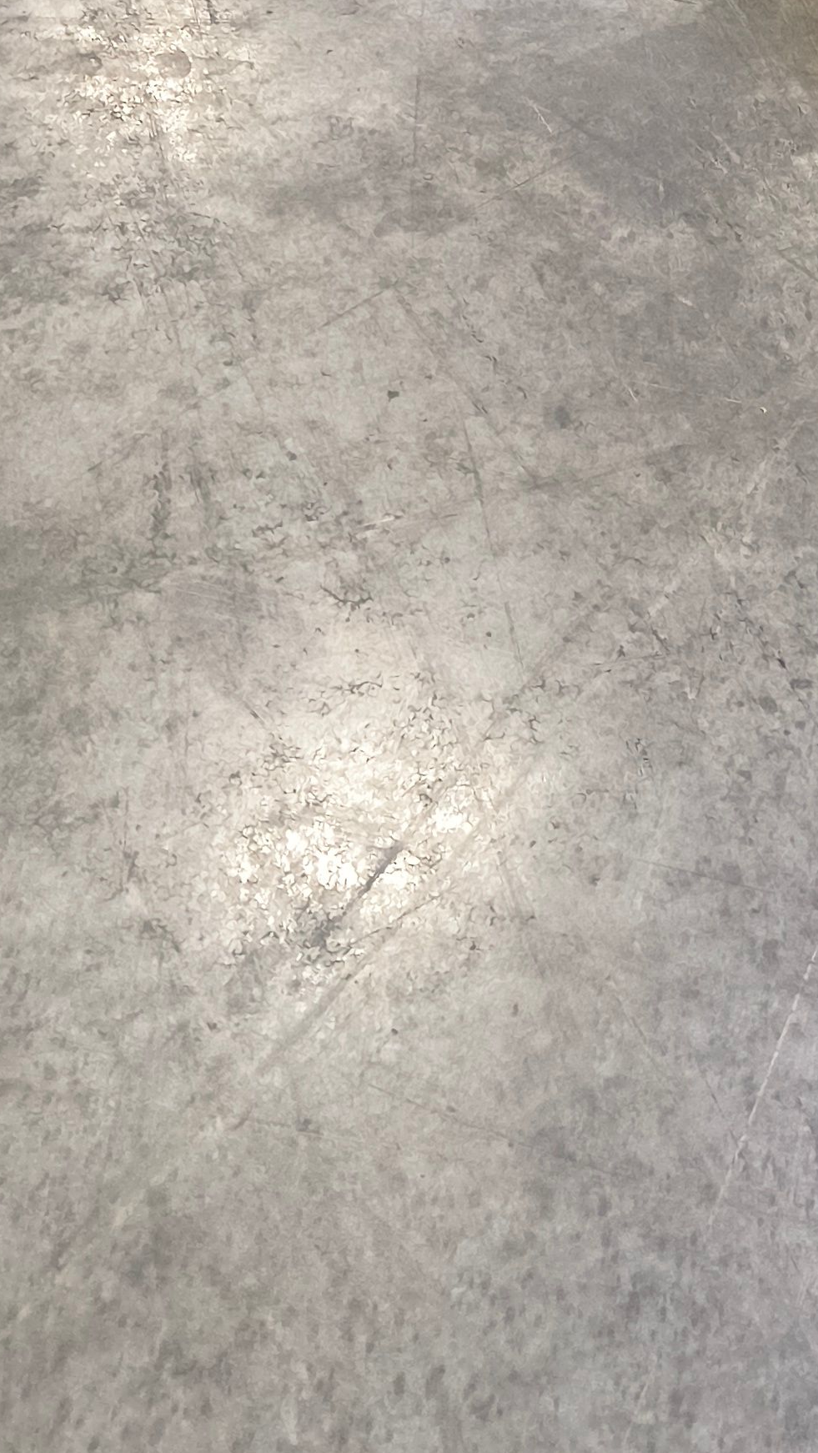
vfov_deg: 30.2
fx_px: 2467
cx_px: 896
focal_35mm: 64
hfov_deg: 18.2
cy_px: -57
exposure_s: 1/100
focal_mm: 4.68
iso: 1443
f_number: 1.7
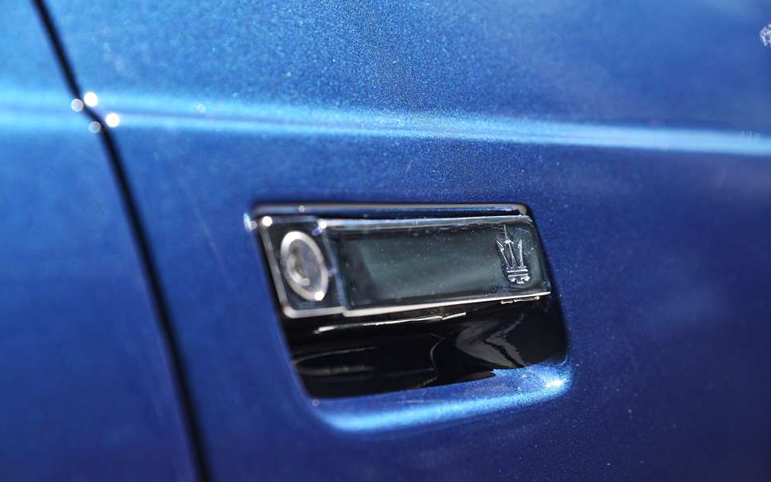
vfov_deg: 10.7
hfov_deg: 17.0
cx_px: 384
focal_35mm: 123
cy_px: 252
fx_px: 2585
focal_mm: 120
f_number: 6.3
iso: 200
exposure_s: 1/200
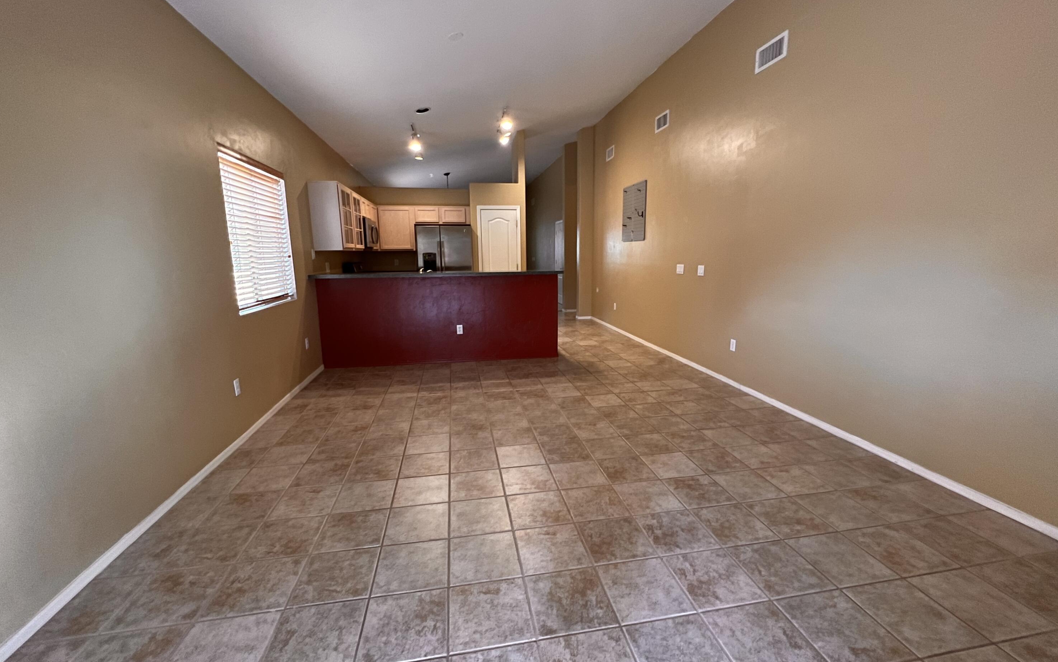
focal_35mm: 14
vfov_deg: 78.6
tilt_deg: -11.5
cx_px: 532
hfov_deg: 105.3
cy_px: 332
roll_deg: +1.1
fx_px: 404
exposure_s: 1/60
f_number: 1.8
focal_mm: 1.57
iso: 320
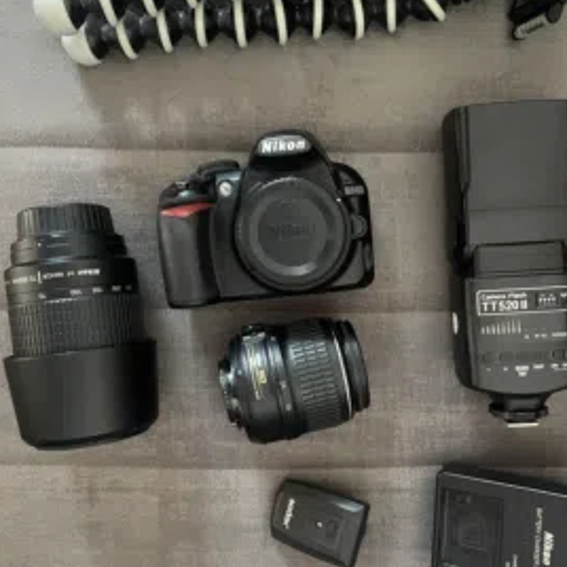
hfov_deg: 49.7
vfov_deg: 49.7
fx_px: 612
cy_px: 309
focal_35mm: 33
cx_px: 313
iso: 800
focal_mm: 5.1
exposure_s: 1/30
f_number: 1.6
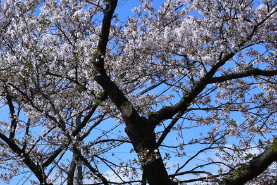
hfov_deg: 17.3
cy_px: 189
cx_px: -21
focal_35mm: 115
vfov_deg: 11.8
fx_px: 885
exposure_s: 1/500
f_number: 8
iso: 200
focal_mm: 28
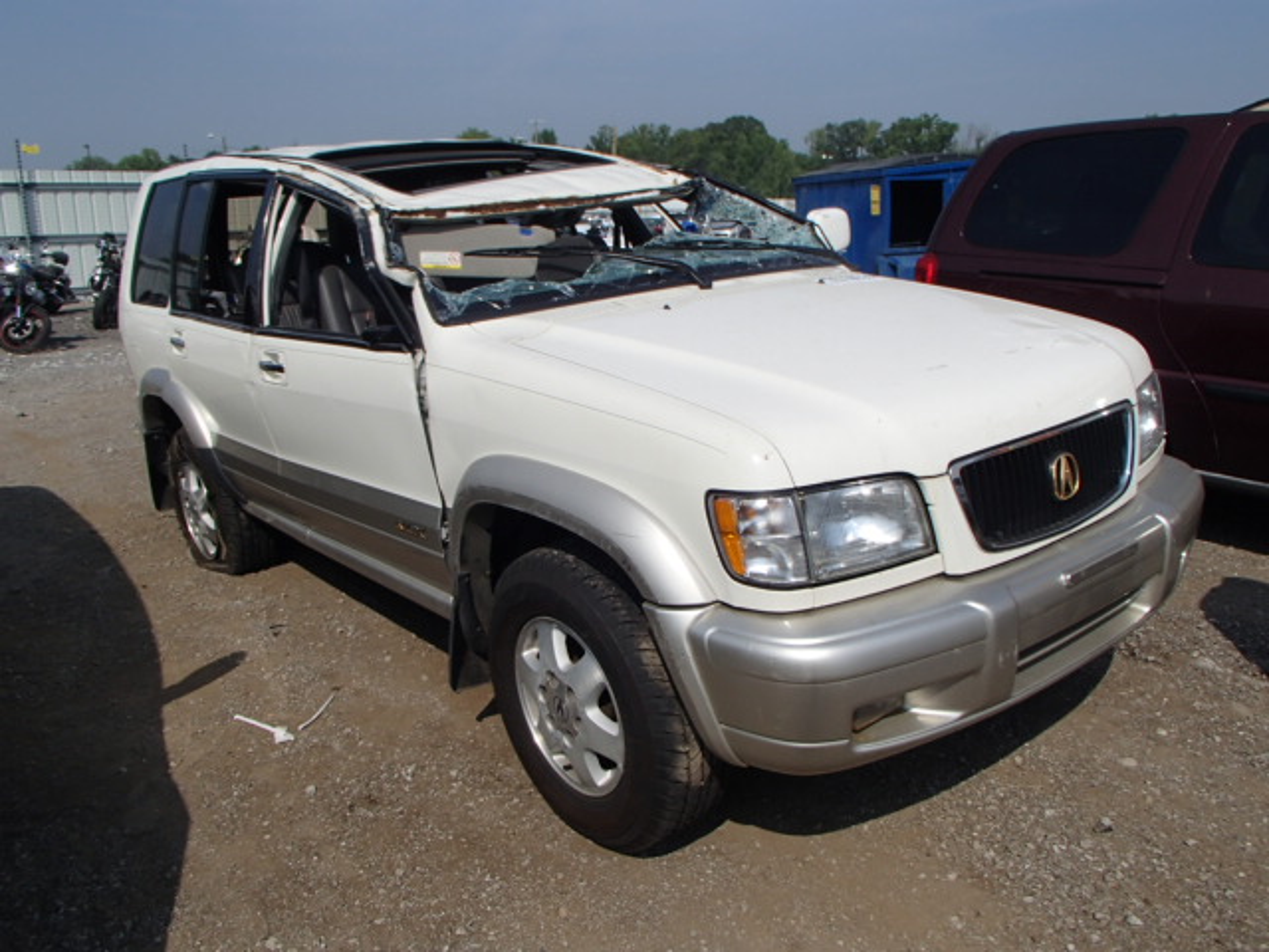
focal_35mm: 28
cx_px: 634
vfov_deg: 49.7
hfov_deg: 63.4
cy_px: 476
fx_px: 1026
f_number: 11
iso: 100
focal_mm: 5
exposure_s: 1/200
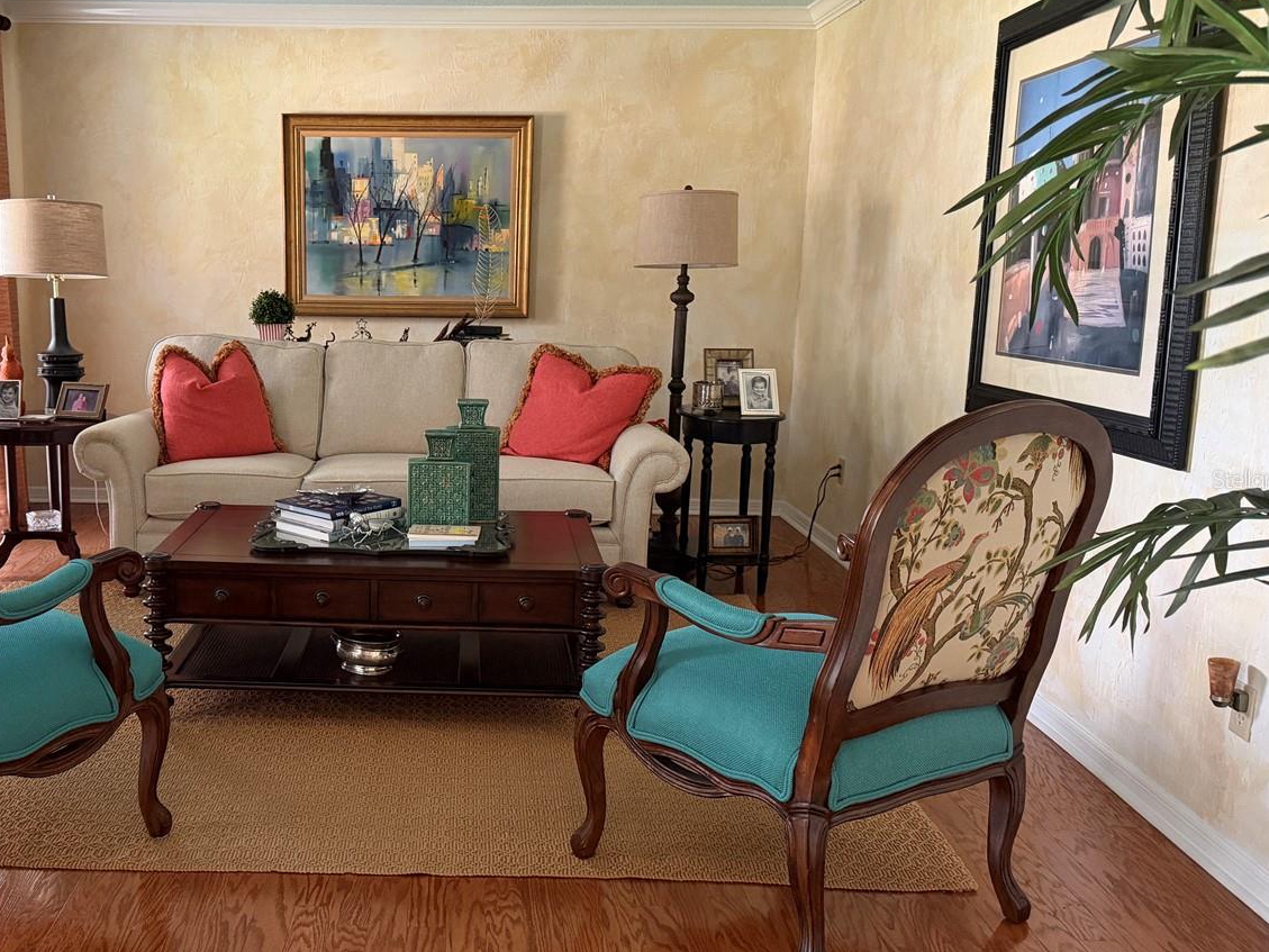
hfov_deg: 52.9
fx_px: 1247
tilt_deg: -10.4
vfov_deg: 41.8
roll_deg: -0.2
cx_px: 419
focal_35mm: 34
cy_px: 479
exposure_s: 1/60
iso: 640
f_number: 1.78
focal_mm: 6.76
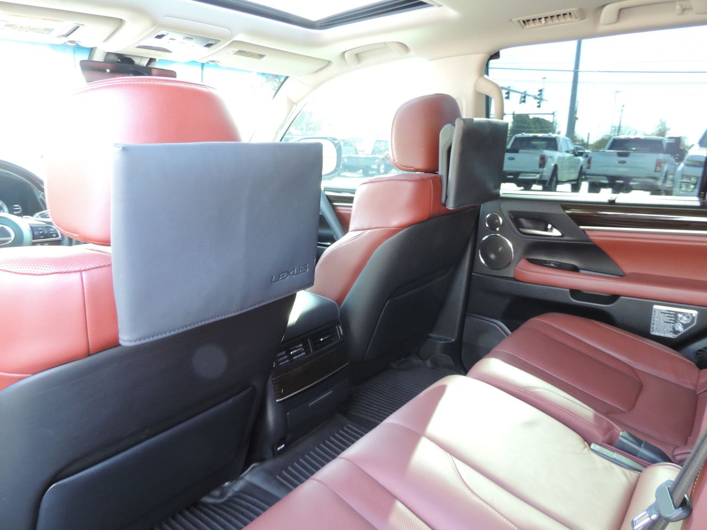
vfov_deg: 56.8
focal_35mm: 24
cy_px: 265
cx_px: 354
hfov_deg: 71.6
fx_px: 490
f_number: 3
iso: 400
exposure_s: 1/25
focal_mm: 4.3
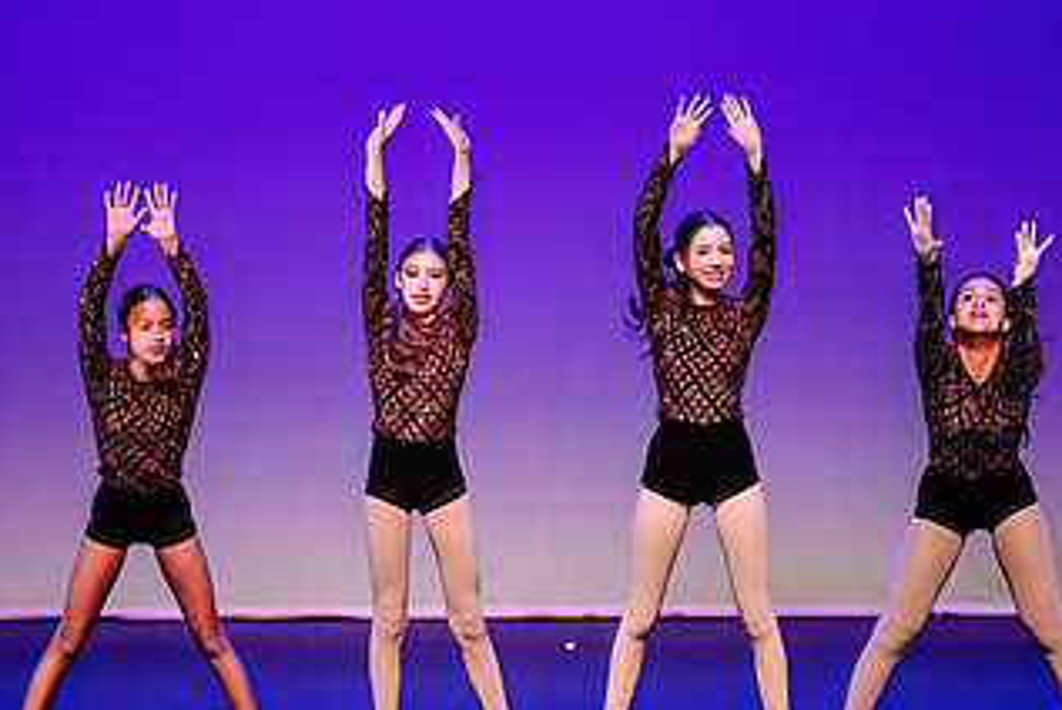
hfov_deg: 10.0
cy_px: 356
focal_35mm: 205
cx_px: 469
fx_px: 6053
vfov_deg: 6.7
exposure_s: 1/400
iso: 1600
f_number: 2.8
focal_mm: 105
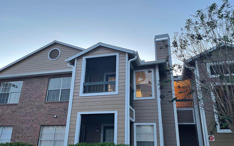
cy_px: 84
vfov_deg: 44.4
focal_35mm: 28
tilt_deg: +19.9
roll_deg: -1.0
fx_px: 179
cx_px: 116
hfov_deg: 66.5
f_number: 1.6
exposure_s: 1/60
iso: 100
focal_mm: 4.2
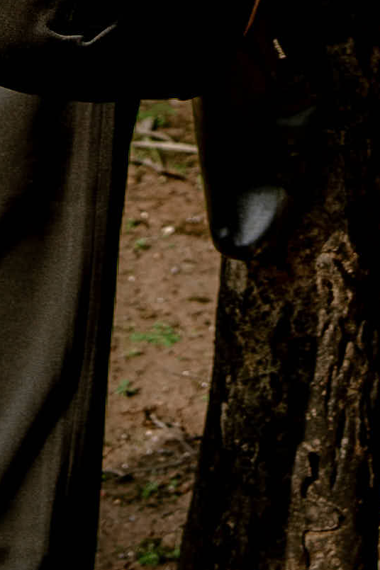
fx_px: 4136
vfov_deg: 7.3
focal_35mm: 261
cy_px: -937
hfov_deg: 5.2
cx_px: 498
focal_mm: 35
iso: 100
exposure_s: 1/500
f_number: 3.5
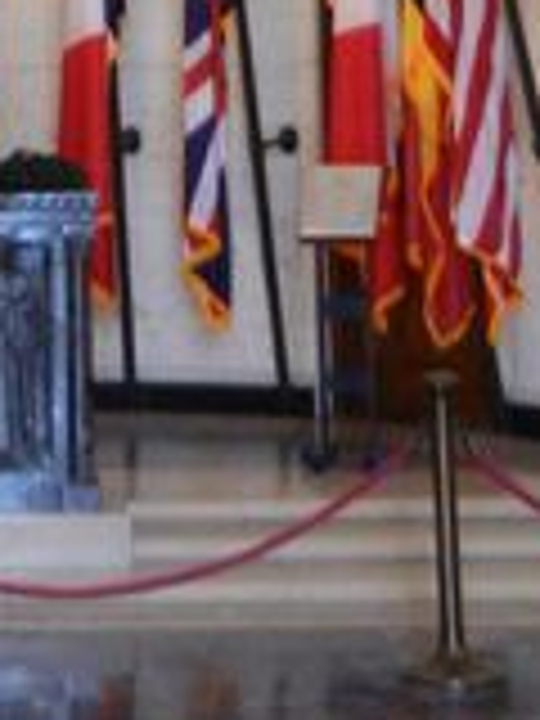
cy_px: -518
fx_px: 3016
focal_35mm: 145
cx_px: -63
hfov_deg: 10.1
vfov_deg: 12.6
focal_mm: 5.1
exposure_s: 1/30
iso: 250
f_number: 3.6
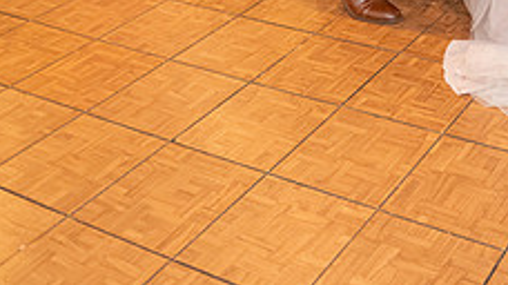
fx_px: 862
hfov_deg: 31.3
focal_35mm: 64
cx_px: 461
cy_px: -141
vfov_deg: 17.0
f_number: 2.8
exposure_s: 1/200
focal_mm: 24
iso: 2500
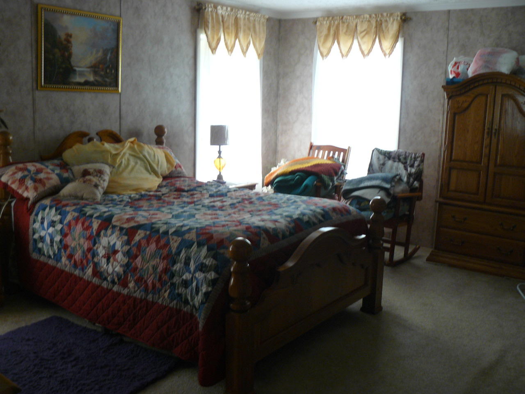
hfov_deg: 51.4
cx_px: 262
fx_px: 546
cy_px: 197
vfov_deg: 39.7
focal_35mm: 36
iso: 100
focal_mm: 6
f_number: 2.8
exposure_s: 1/6
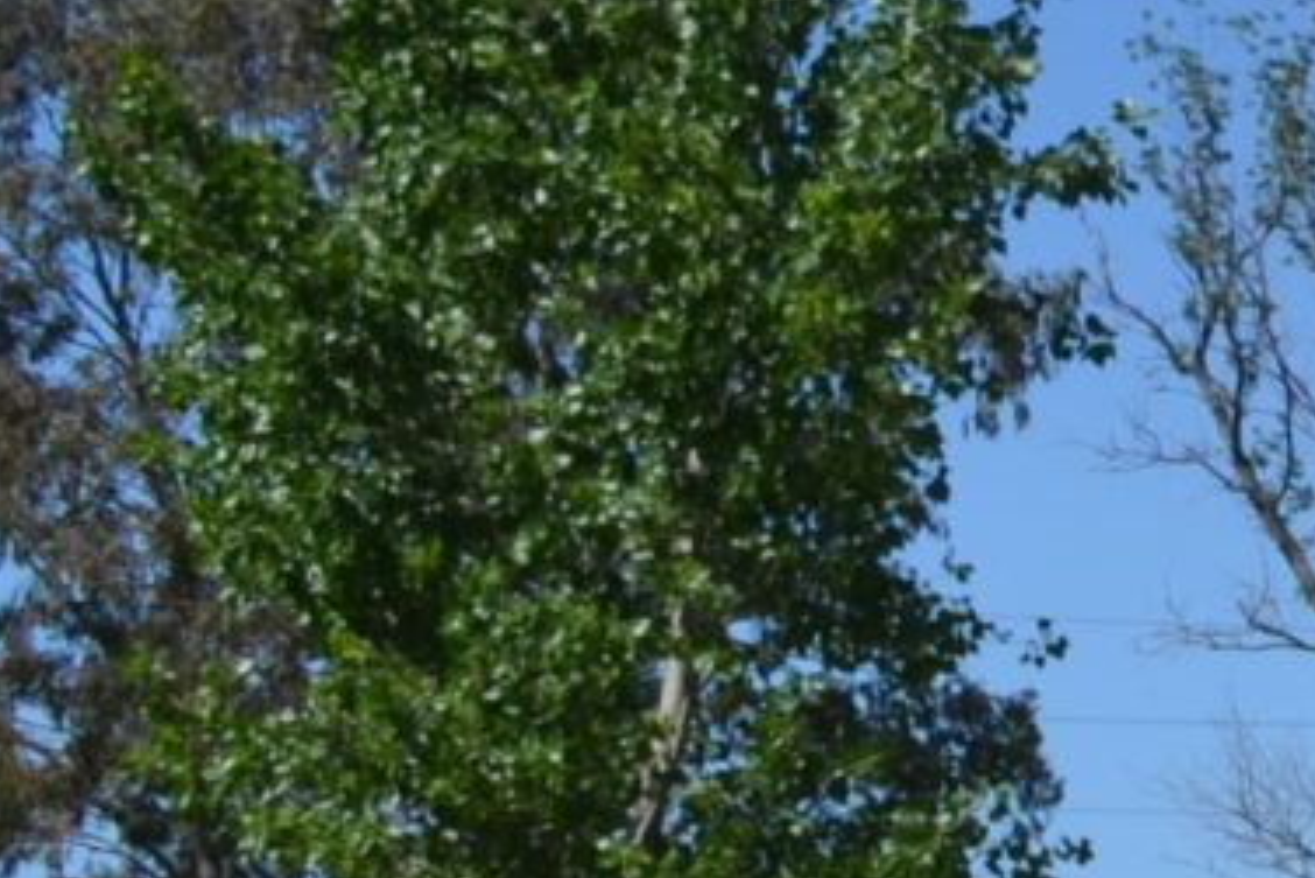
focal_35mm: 204
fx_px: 7454
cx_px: 4235
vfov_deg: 6.7
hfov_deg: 8.2
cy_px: 1135
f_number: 9
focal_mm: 20
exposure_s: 1/320
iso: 100
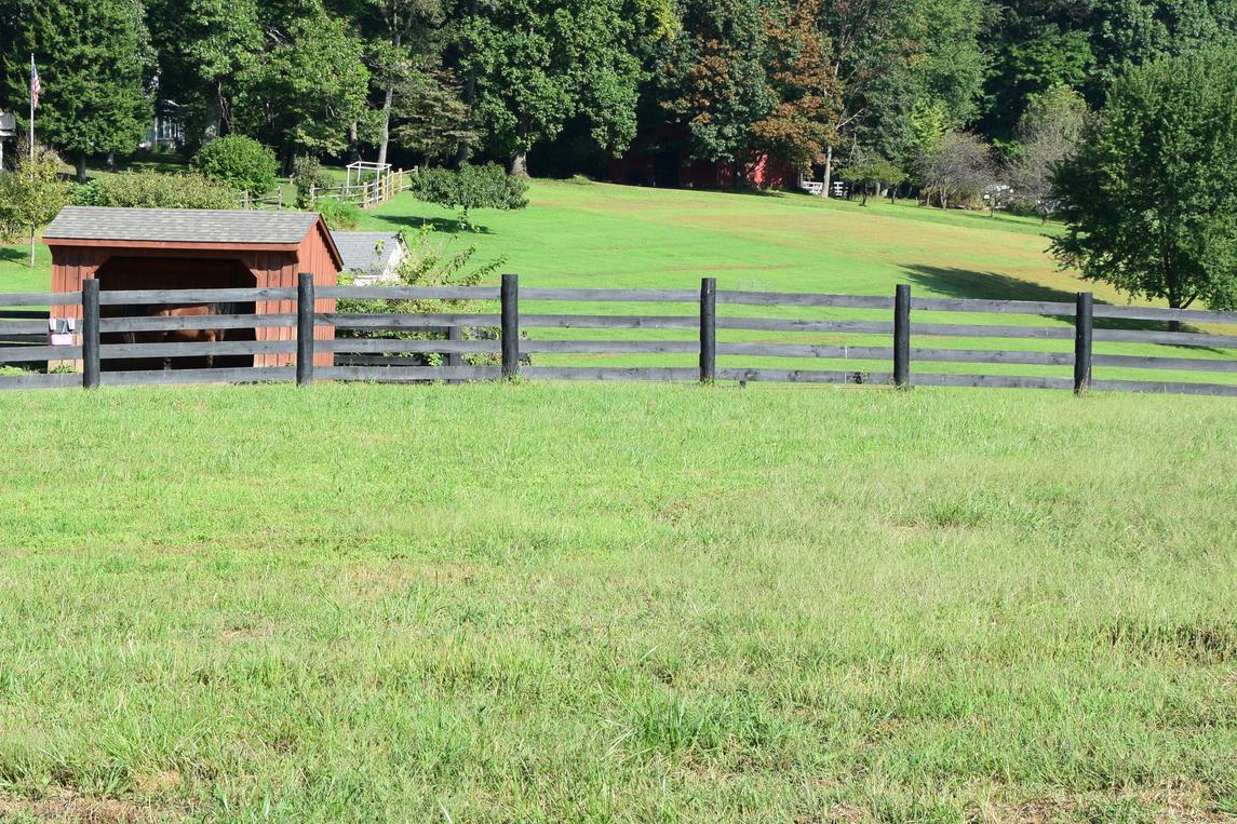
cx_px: 431
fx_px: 3226
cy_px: 438
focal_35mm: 94
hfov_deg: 21.6
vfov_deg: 14.6
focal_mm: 35
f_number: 11
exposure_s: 1/400
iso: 400
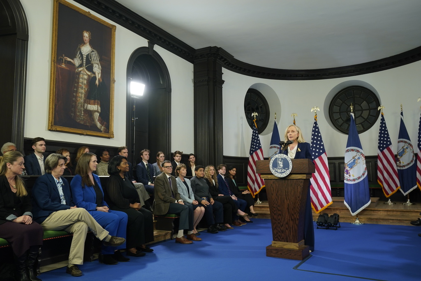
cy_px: 140
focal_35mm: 29
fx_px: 339
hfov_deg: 63.7
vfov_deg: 45.0
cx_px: 210
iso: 800
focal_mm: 29
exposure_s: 1/125
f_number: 4
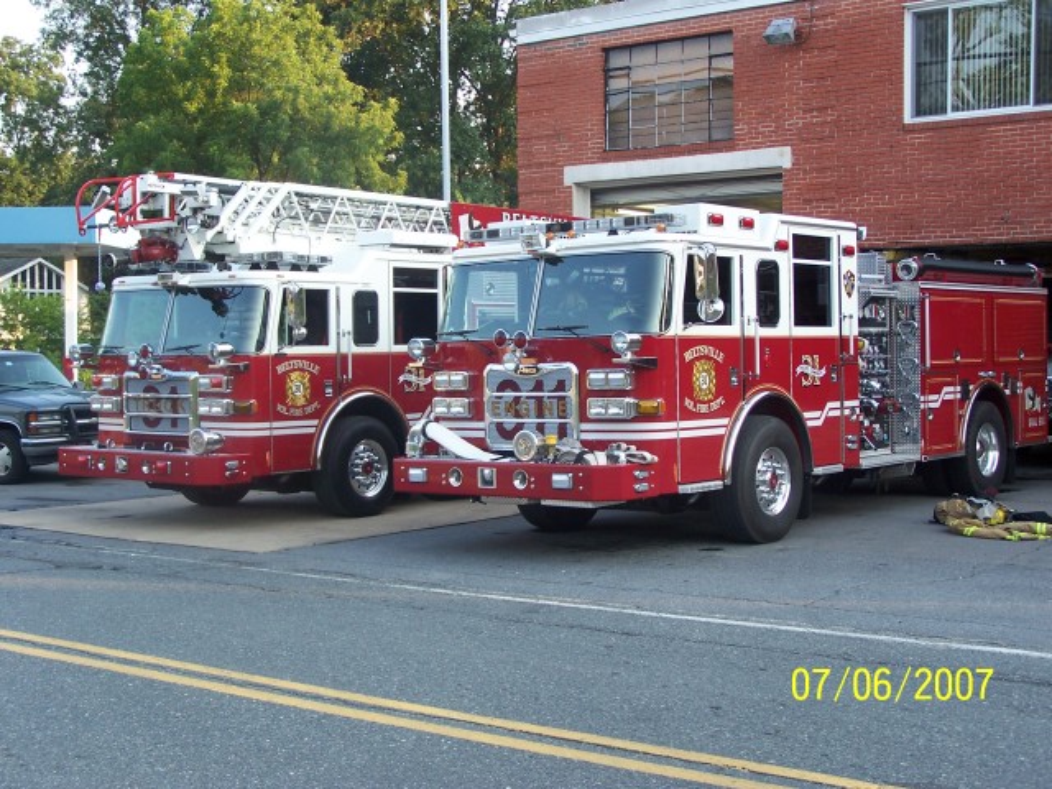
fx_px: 1550
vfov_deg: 28.6
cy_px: 394
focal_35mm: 51
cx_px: 526
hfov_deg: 37.5
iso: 80
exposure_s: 1/125
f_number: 3
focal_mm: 8.5
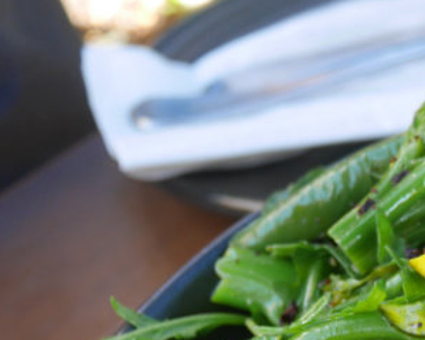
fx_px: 1082
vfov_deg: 16.7
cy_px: 458
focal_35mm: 86
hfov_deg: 18.3
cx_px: 725
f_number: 3.5
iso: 250
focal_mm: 12
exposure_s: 1/60
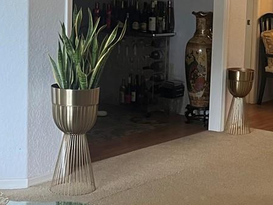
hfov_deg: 20.1
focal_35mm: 93
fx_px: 733
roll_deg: -3.0
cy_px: 54
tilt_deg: -7.7
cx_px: 307
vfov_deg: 15.8
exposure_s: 1/60
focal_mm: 5.1
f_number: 1.6
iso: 100
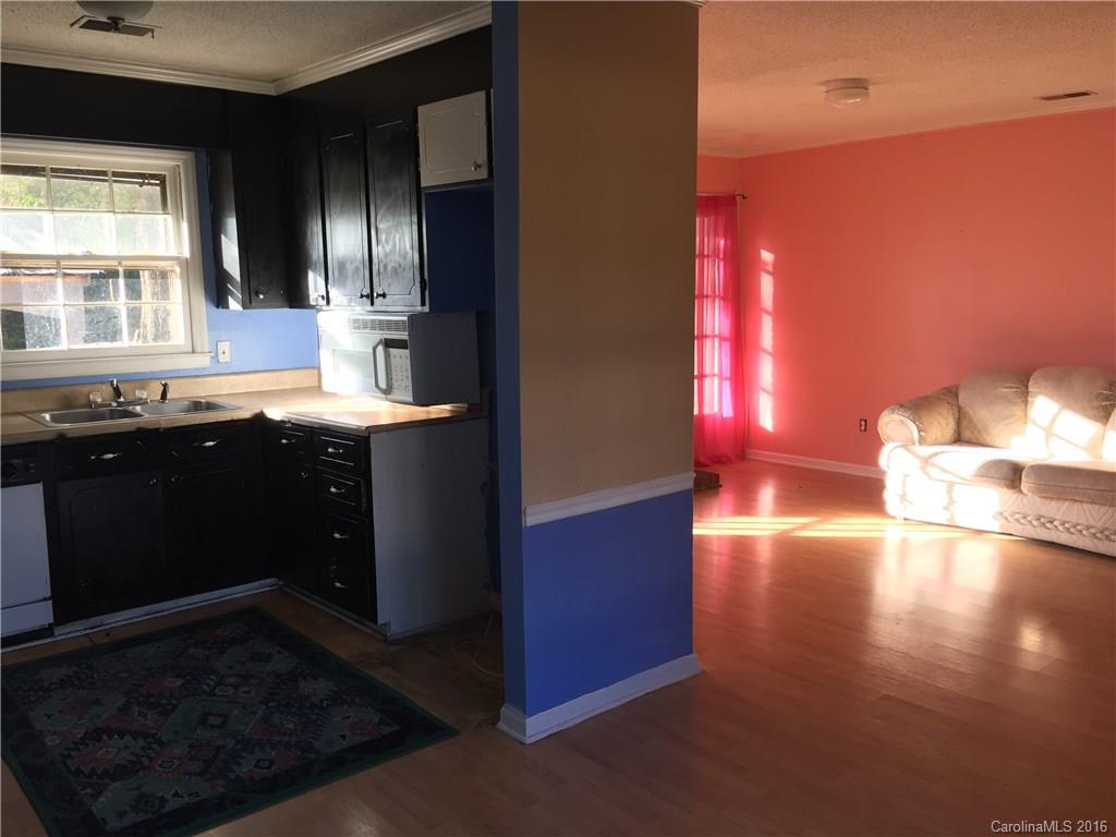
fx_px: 935
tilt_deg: -8.0
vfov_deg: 48.2
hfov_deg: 61.7
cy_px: 418
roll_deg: +0.4
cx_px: 558
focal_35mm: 29
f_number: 2.2
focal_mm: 4.15
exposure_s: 1/40
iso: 32
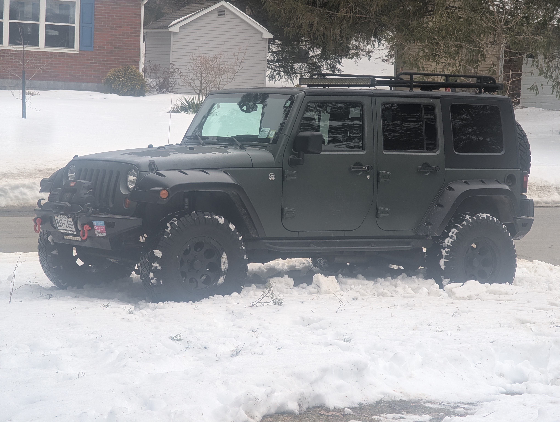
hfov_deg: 17.9
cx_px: 280
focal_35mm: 110
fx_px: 1782
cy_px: 211
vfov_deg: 13.5
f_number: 2.8
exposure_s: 1/240
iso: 62
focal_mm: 17.91
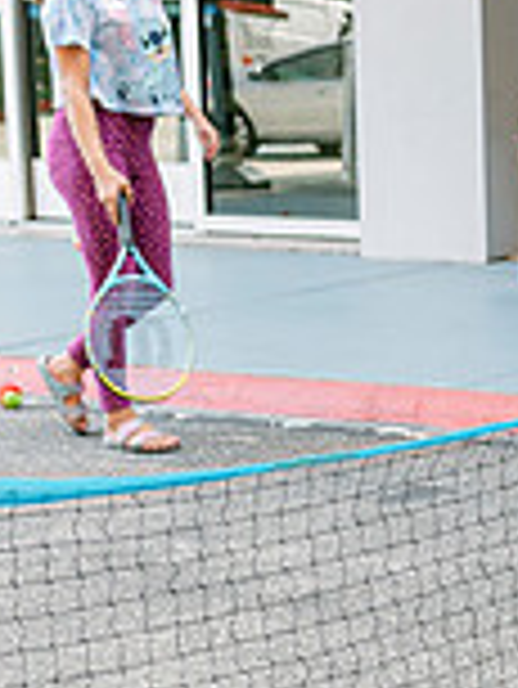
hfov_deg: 10.4
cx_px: 908
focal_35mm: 135
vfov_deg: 14.6
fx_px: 2690
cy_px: 382
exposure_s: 1/125
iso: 280
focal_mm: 35
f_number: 4
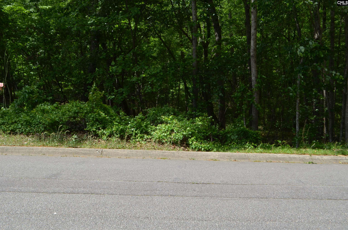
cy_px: 115
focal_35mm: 33
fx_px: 318
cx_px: 174
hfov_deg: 57.3
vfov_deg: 39.8
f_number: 7.1
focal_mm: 22
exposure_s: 1/200
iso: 200
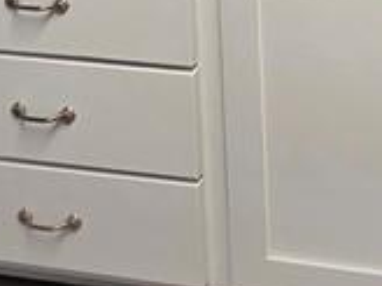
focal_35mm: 81
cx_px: 373
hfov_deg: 23.2
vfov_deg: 13.6
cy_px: -388
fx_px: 894
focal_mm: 2.2
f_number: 1.9
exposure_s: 1/120
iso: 125
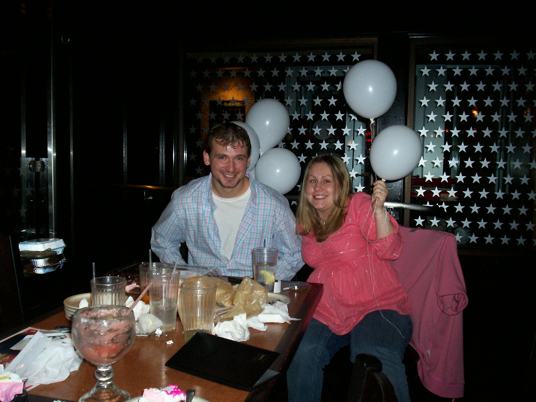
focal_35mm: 36
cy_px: 201
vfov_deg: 39.7
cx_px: 268
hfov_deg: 51.4
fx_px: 557
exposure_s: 1/64
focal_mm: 5.9
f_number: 4.5
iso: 140
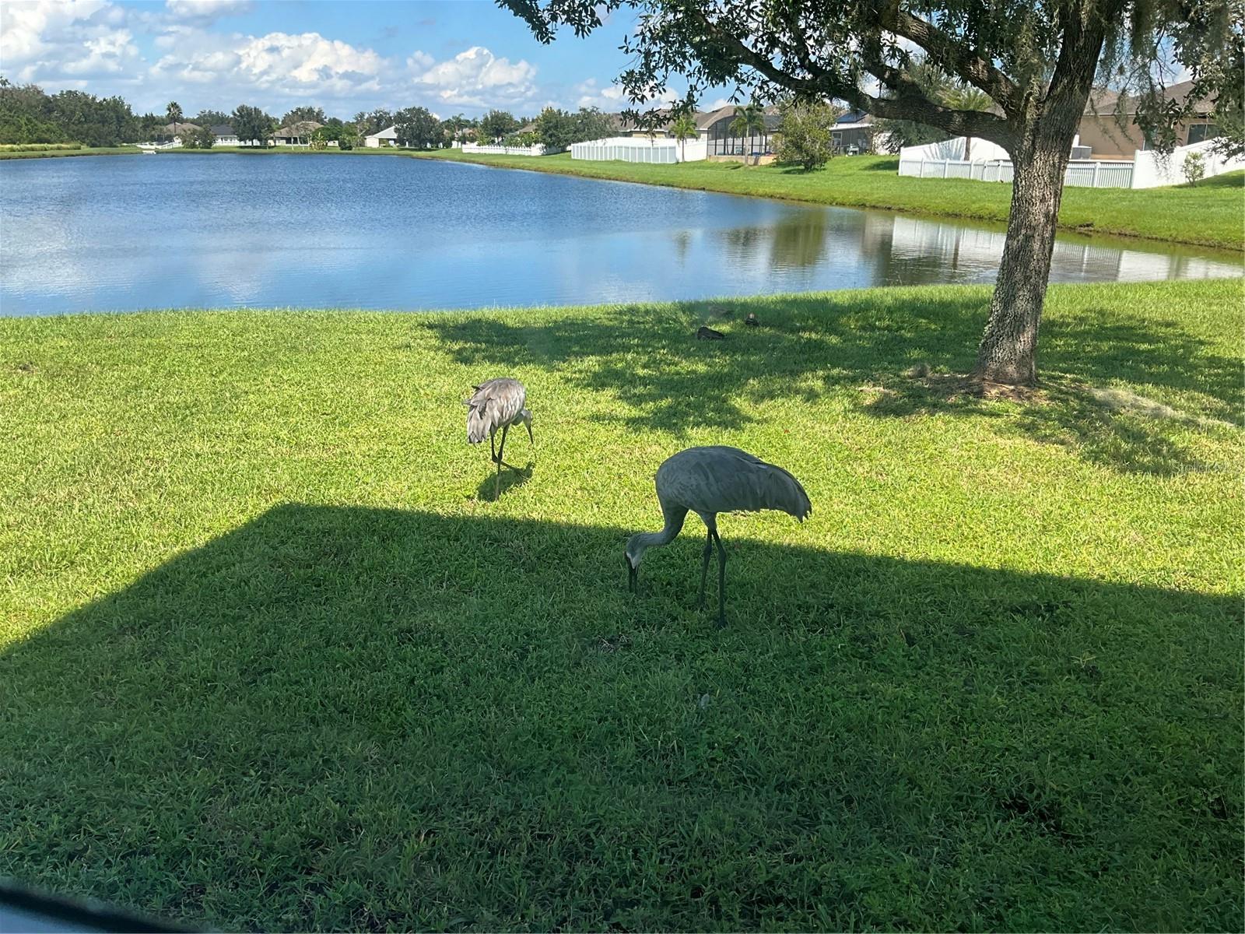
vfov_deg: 48.2
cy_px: 467
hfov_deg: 61.7
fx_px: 1043
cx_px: 622
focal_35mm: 29
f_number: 1.8
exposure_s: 1/929
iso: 25
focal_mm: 3
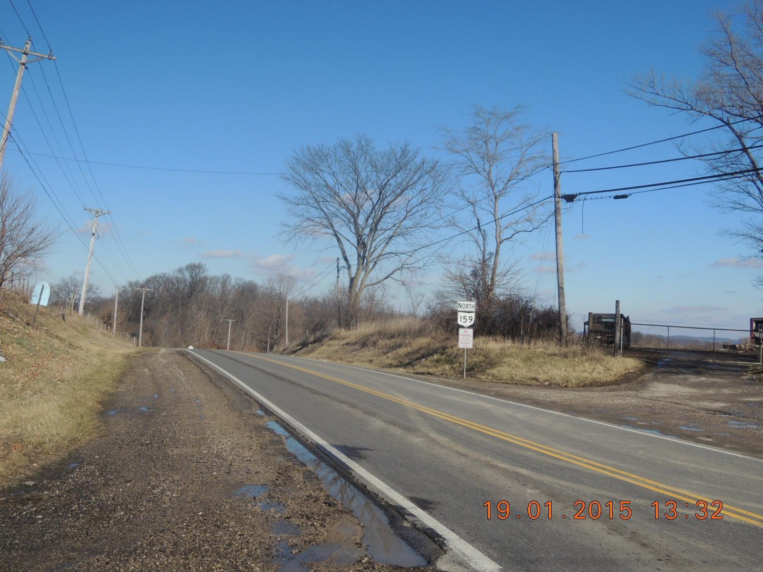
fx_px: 882
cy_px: 286
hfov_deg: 46.8
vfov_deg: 36.0
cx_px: 382
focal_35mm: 40
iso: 100
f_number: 3.7
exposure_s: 1/1250
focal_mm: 7.2
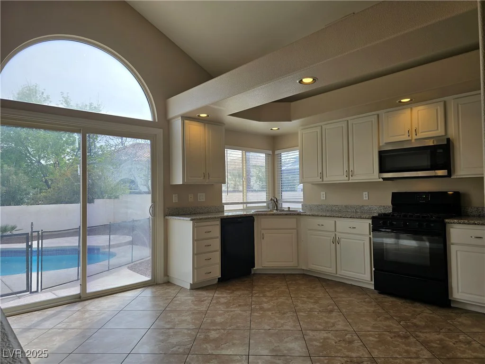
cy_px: 182
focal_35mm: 23
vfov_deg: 58.9
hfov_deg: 73.9
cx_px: 242
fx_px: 322
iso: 12
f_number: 1.7
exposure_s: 1/327
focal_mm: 6.3
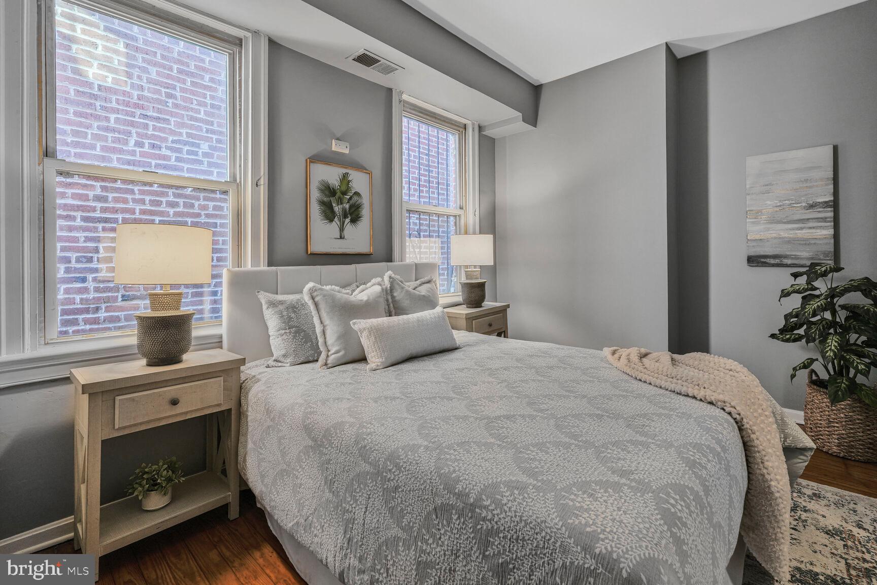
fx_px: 390
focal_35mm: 16
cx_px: 438
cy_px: 292
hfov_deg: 96.7
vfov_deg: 73.7
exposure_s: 1/3
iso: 200
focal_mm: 16
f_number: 8
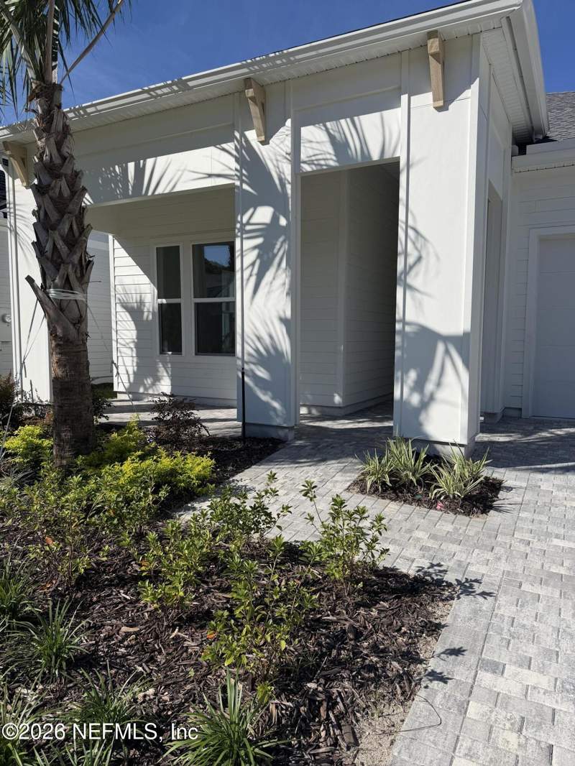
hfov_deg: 56.8
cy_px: 383
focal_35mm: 24
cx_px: 288
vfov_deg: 71.6
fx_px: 531
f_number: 1.78
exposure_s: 1/6711
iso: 80
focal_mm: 6.76
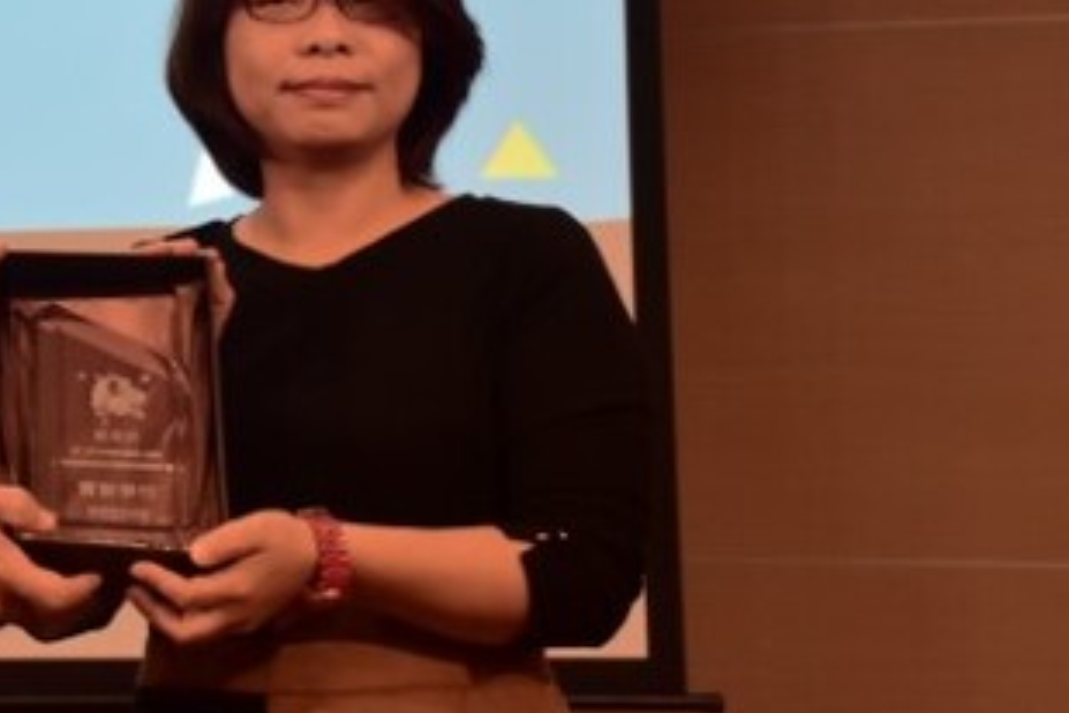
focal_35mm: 129
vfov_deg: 10.5
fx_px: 3830
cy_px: -2
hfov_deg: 15.6
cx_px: 17
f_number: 5.6
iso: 1250
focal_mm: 38
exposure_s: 1/80
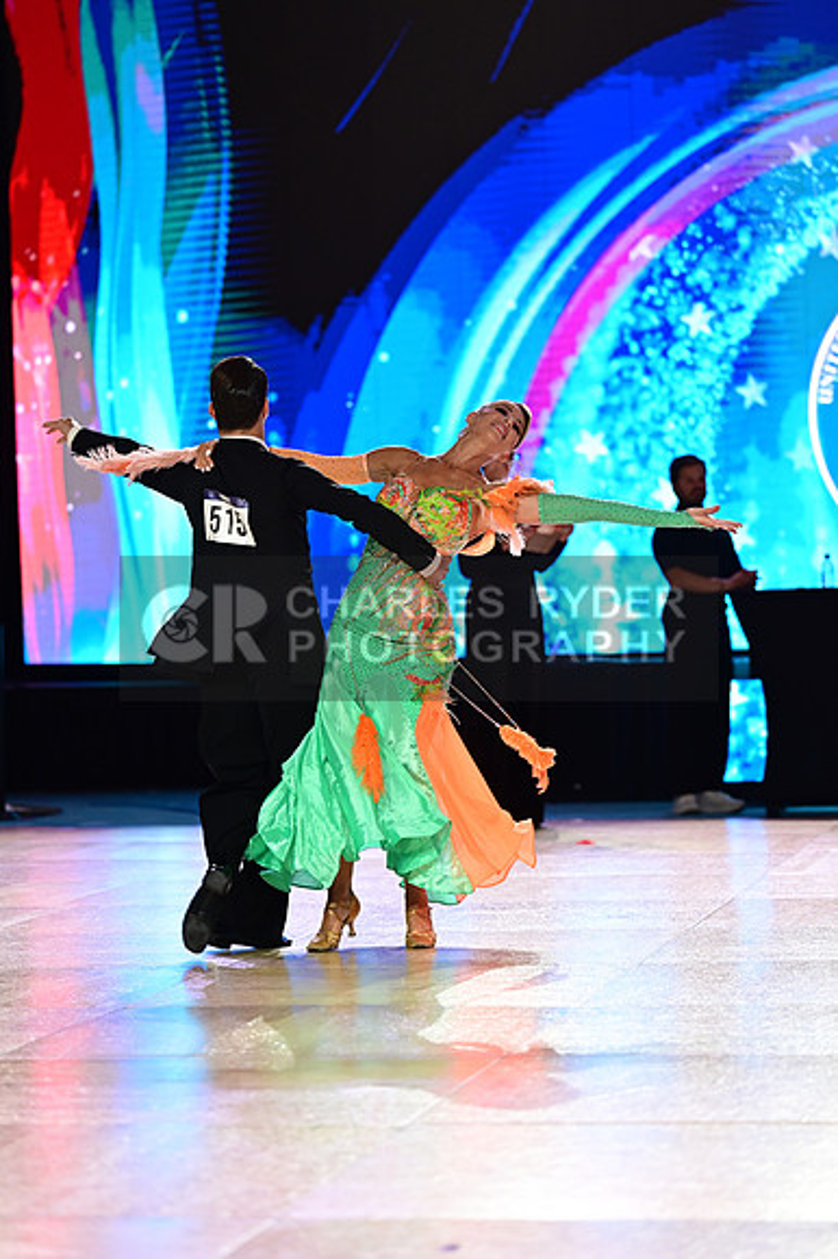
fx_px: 4020
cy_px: 630
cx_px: 419
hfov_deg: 11.9
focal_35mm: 115
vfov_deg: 17.8
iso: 1600
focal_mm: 115
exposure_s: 1/500
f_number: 2.8
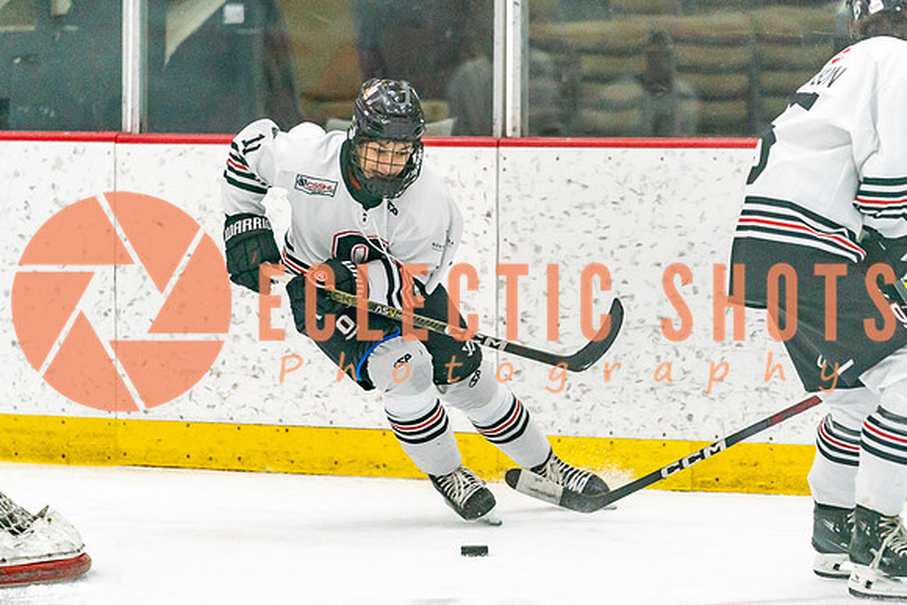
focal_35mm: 310
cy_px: 264
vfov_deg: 4.4
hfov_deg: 6.6
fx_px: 7816
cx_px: 453
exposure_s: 1/1250
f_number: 2.8
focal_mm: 200
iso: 3200
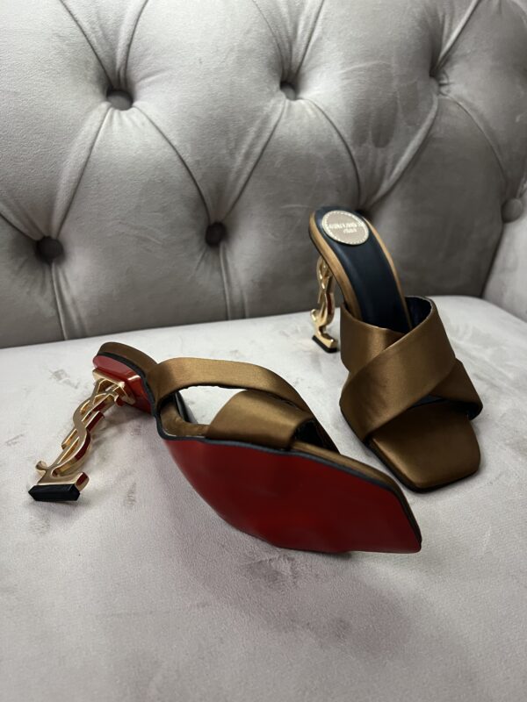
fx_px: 528
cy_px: 351
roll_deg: -2.3
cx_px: 264
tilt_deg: -33.1
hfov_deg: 53.1
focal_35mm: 26
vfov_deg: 67.3
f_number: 1.5
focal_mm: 5.7
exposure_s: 1/50
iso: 400
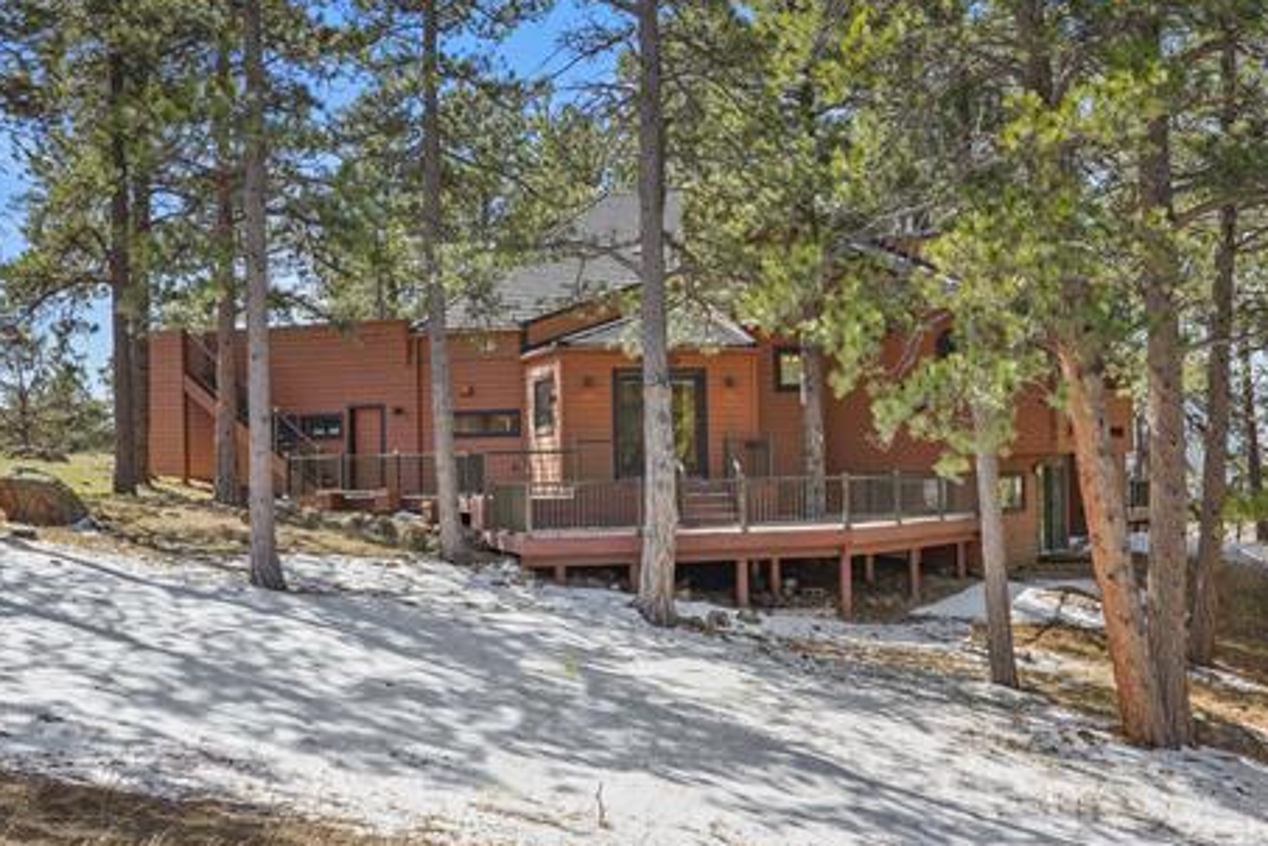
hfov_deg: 41.0
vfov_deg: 28.1
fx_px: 1691
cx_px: 745
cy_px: 423
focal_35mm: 48
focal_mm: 34
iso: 800
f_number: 9
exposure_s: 1/200
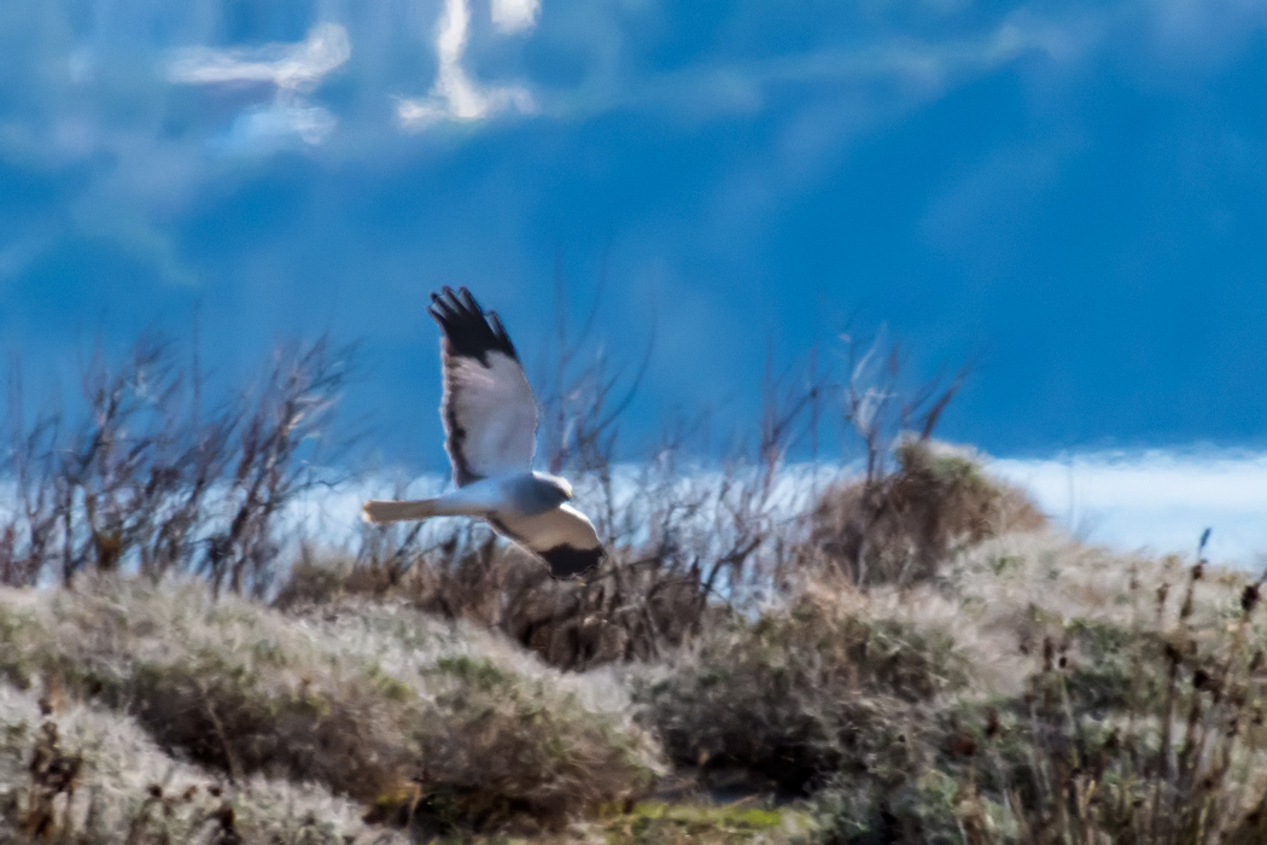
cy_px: 422
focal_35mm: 750
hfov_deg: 2.7
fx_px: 26394
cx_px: 634
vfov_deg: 1.8
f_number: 7.1
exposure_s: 1/1600
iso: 200
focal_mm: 500
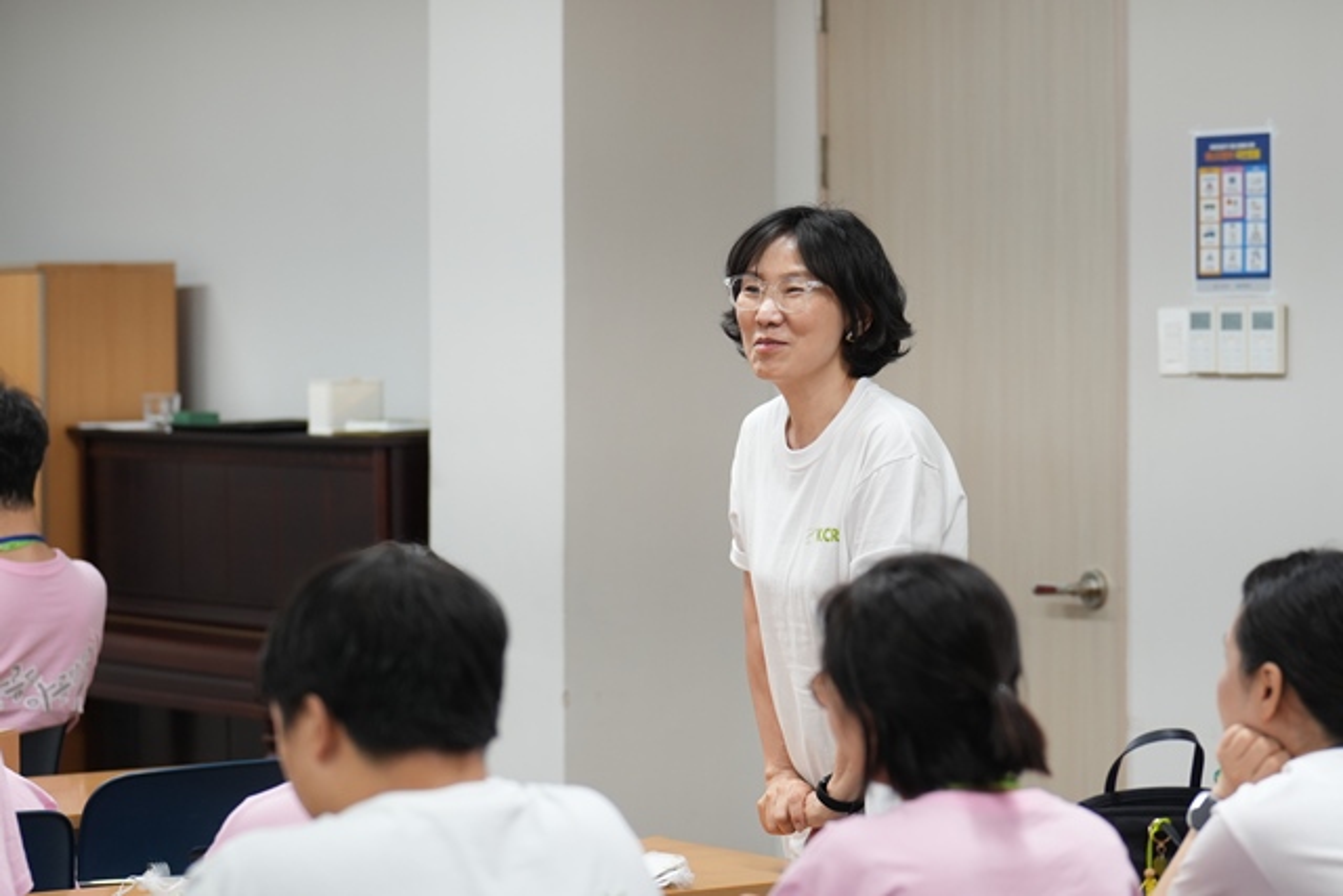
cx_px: 672
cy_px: 448
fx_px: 4179
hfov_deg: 18.3
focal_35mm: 112
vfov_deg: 12.2
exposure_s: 1/160
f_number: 2.5
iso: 640
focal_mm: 75
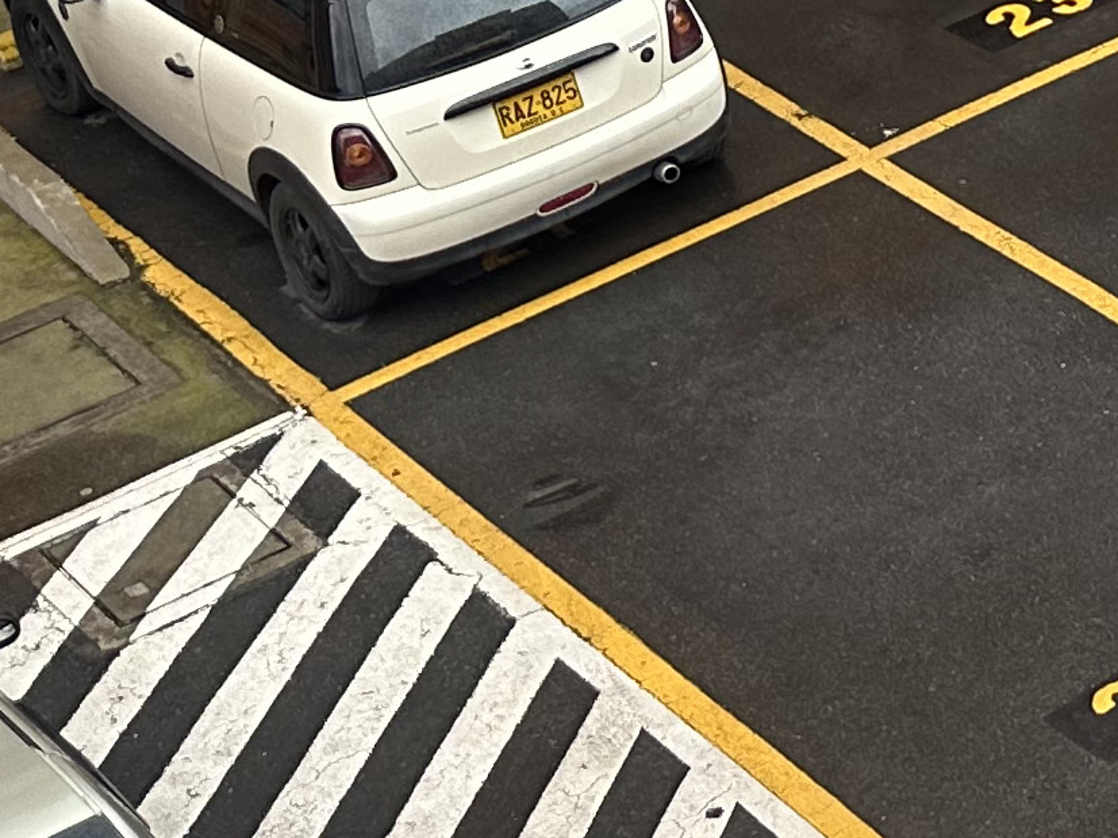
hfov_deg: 13.6
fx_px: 3778
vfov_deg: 12.0
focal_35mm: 117
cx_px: 2423
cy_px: -472
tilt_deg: -20.0
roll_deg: +1.3
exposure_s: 1/549
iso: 80
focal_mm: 6.86
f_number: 1.78
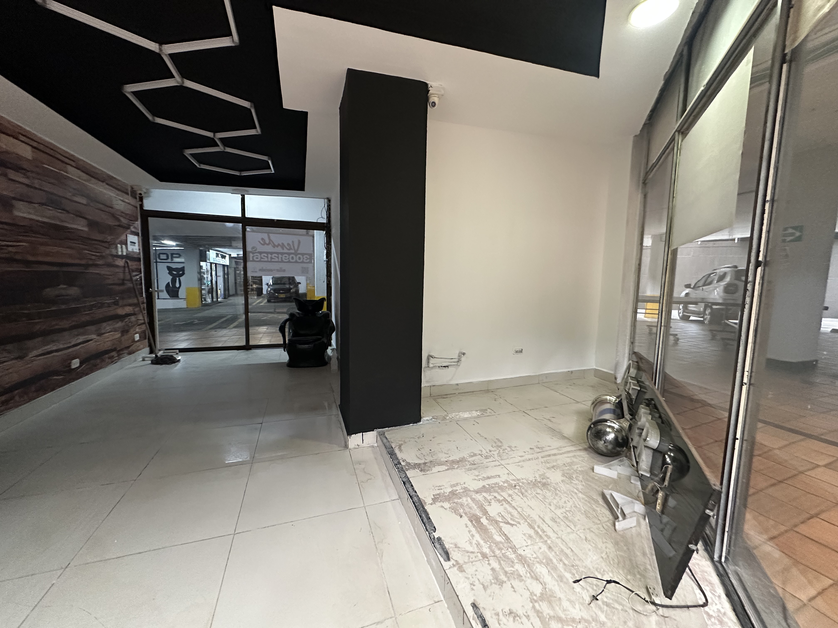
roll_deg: -3.6
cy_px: 314
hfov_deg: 102.1
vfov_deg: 85.7
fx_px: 339
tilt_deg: -4.8
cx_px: 419
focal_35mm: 14
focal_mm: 2.22
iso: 500
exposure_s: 1/60
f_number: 2.2
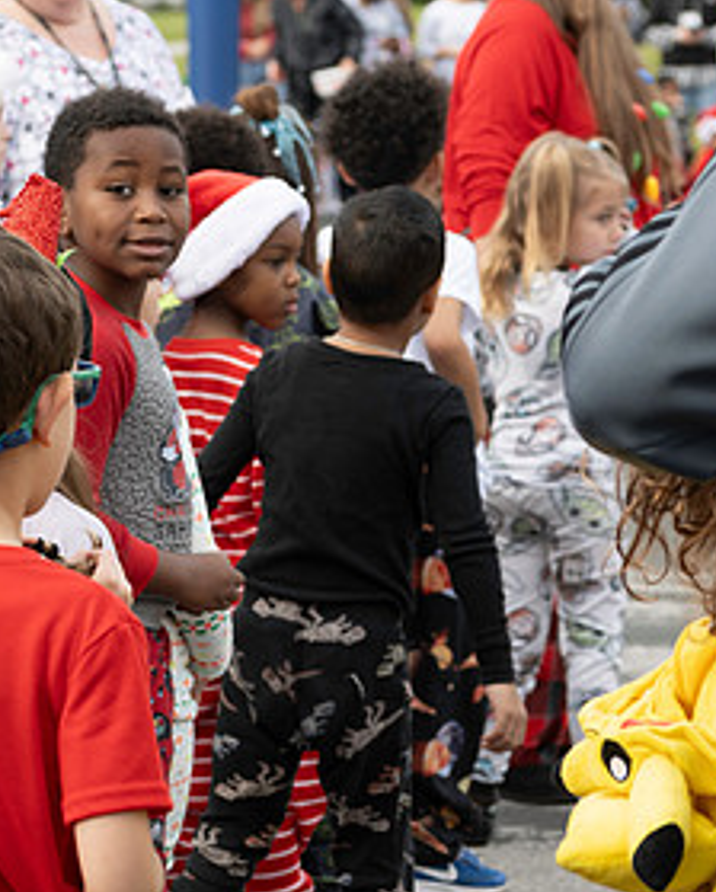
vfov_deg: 11.3
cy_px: 374
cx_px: 294
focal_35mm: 170
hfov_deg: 9.1
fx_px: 4493
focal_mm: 75
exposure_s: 1/250
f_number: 5
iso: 200
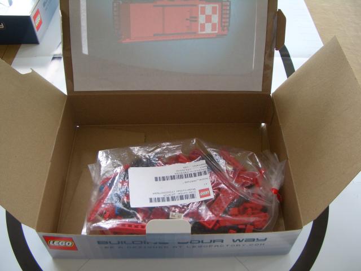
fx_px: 365
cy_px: 136
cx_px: 180
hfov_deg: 52.6
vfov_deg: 40.7
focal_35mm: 35
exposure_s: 1/80
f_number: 2.6
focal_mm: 5.8
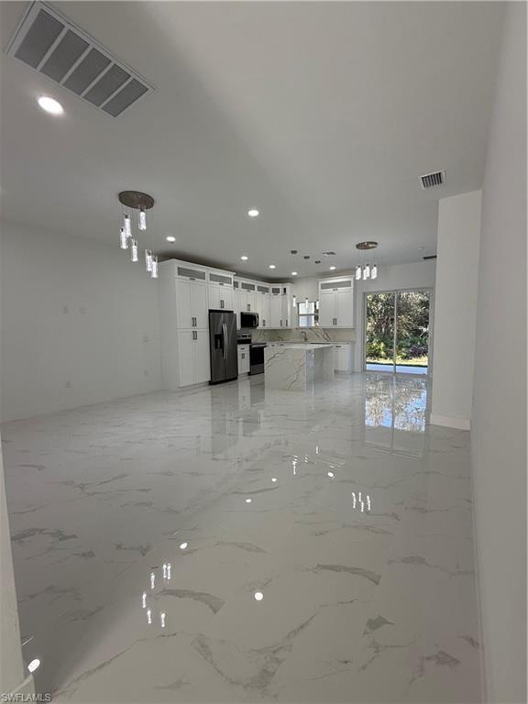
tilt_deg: -2.6
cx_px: 264
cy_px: 352
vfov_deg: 102.1
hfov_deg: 85.7
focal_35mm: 14
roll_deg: +0.0
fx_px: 285
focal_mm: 2.22
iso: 64
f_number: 2.2
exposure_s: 1/132
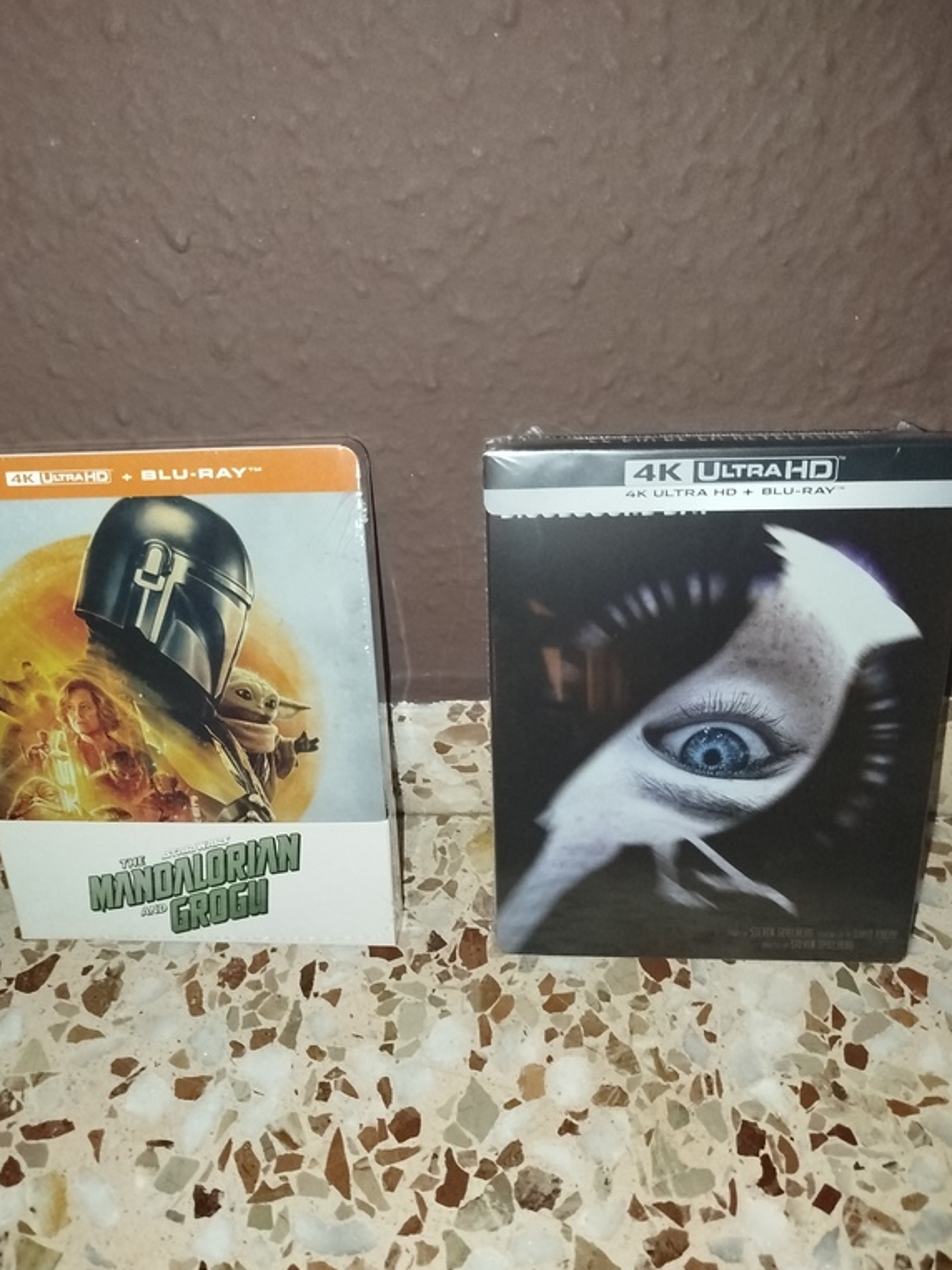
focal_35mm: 26
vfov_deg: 67.3
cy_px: 655
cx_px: 454
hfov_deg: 53.0
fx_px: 954
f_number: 1.7
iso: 640
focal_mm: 5.31
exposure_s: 1/25
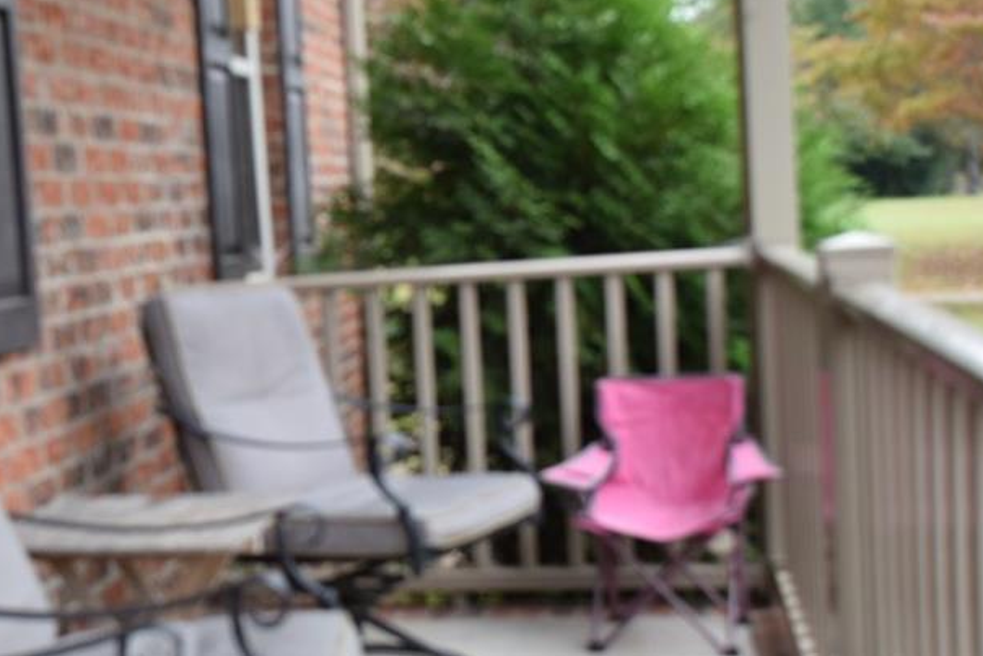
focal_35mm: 61
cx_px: 164
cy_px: 388
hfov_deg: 31.8
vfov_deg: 22.2
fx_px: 1666
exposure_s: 1/100
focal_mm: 24
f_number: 5
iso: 400
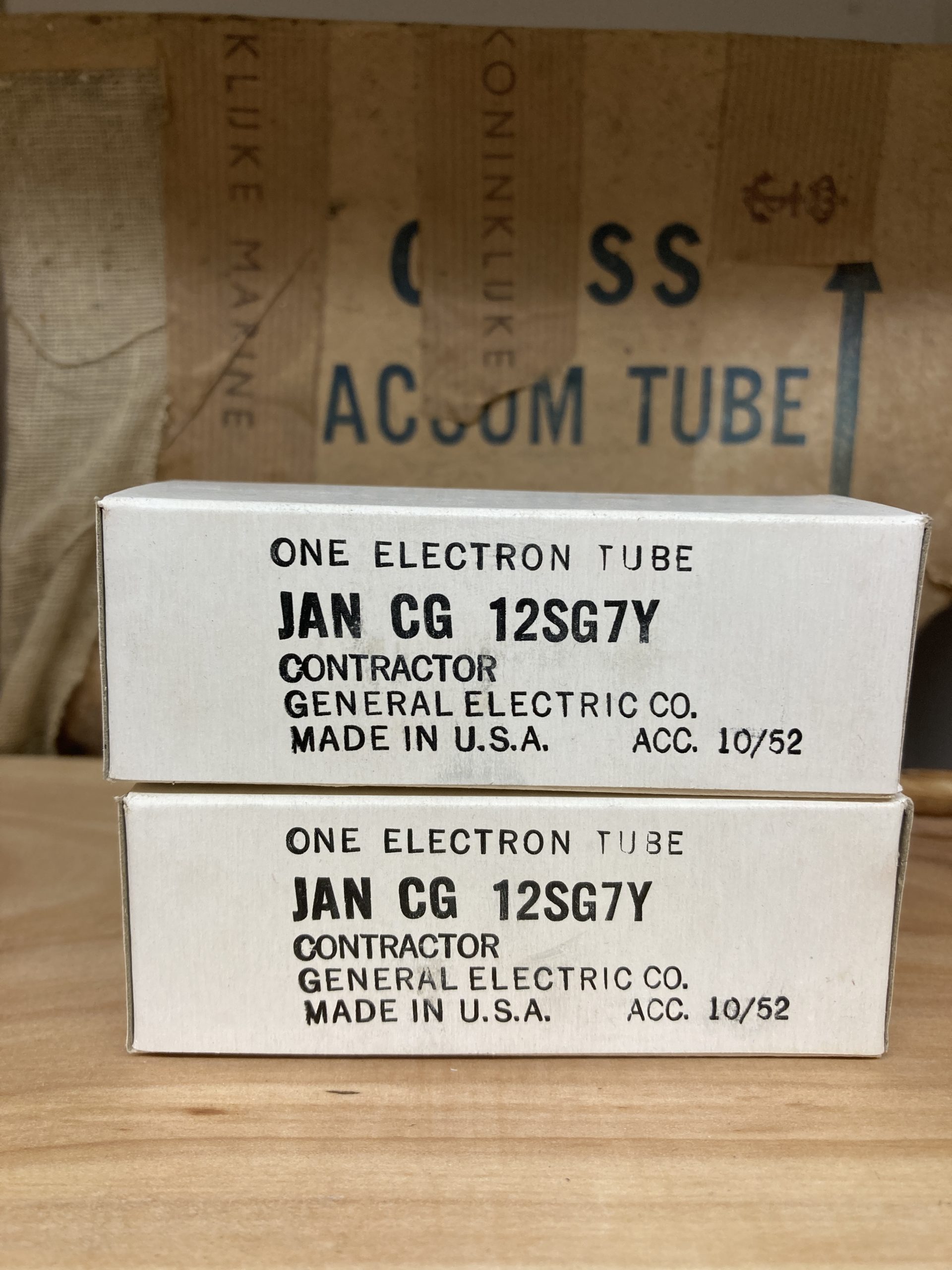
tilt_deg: -9.3
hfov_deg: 49.7
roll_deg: -0.8
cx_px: 476
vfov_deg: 63.4
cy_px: 635
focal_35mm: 28
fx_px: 1027
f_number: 1.8
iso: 40
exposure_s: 1/50
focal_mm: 3.99
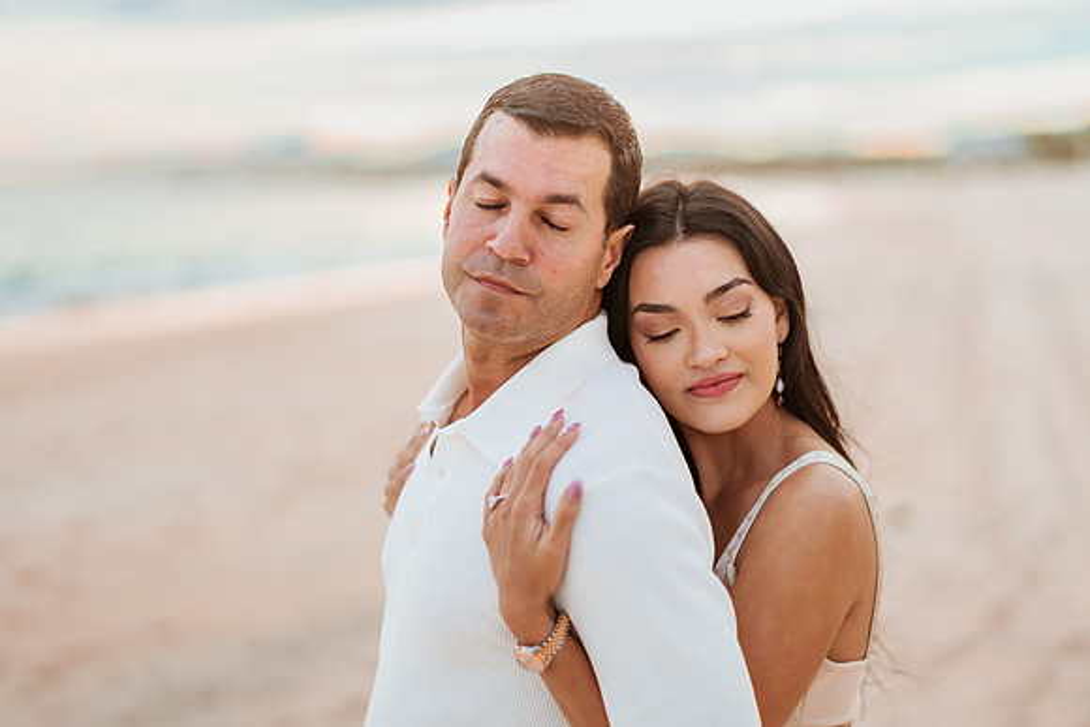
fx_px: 1800
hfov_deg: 33.7
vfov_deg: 22.8
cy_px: 372
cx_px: 558
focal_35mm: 59
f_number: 1.4
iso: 250
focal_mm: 58
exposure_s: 1/6400
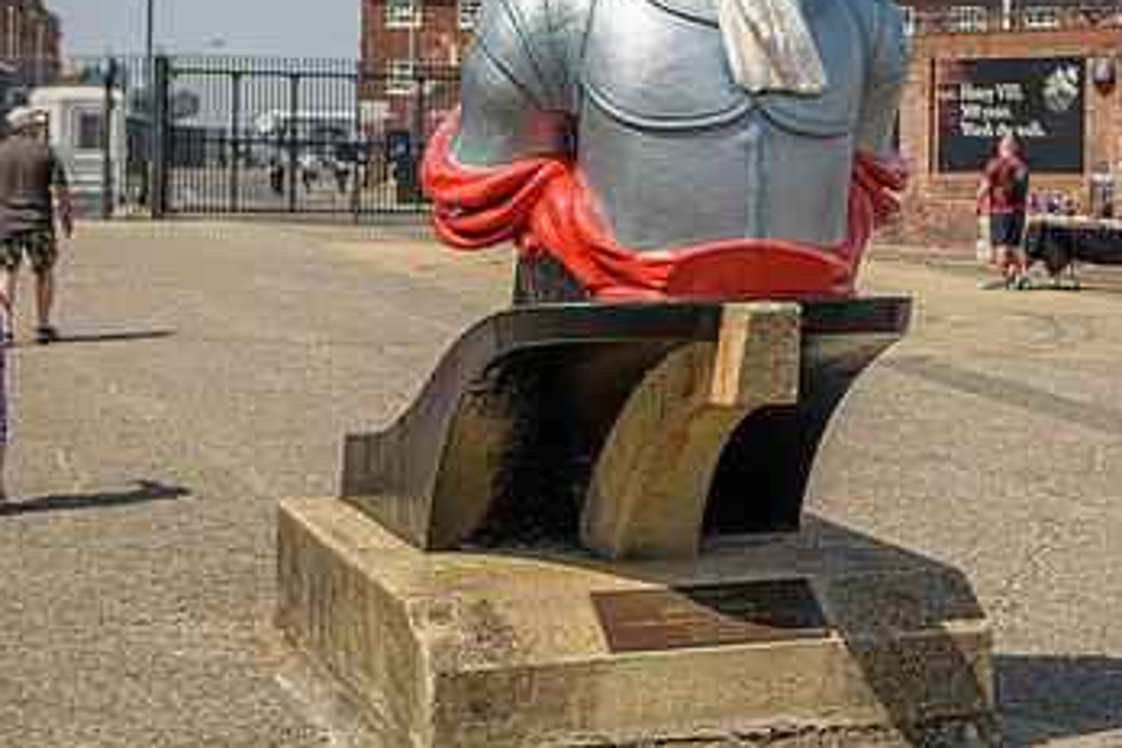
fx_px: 2337
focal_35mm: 75
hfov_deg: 26.9
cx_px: 714
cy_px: 161
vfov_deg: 18.0
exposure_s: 1/1250
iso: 64
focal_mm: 42
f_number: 3.5
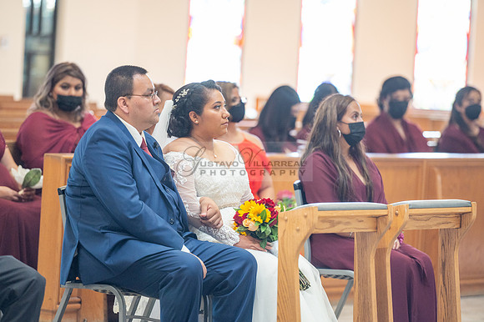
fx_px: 2687
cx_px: 242
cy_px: 161
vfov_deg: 6.9
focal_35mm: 200
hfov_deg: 10.3
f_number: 2.8
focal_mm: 200
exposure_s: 1/200
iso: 1600
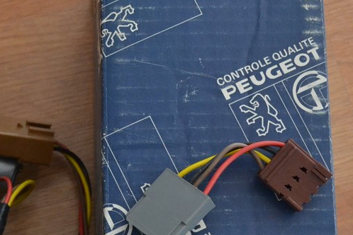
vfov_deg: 10.5
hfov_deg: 15.7
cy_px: 206
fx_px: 1275
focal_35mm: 130
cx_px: 66
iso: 1800
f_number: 4.8
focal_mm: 32
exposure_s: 1/60
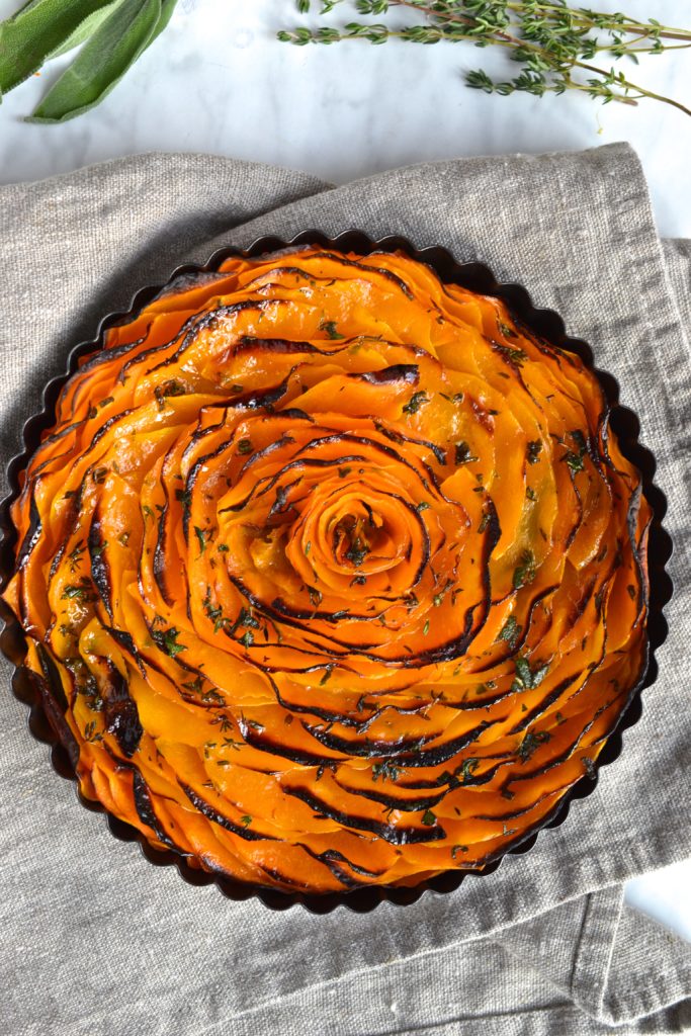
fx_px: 1727
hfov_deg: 22.6
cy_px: 518
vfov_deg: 33.4
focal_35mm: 60
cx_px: 346
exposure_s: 1/125
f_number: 5.6
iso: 280
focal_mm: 40
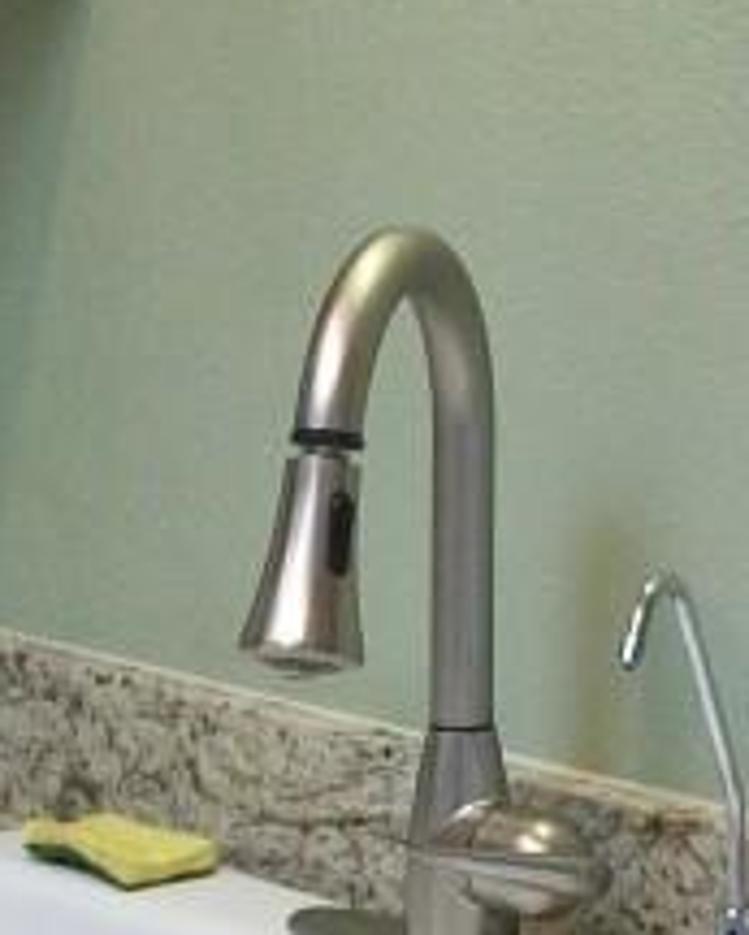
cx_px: 507
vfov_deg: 12.9
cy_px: 113
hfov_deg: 10.4
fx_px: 4098
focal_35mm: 148
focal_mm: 5.7
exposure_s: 1/30
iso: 130
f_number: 2.9
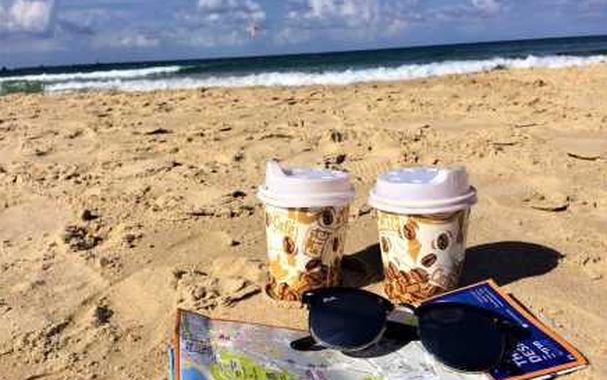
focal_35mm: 31
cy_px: 203
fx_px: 513
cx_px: 305
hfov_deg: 61.2
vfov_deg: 40.6
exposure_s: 1/5128
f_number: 2.2
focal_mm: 4.15
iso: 32
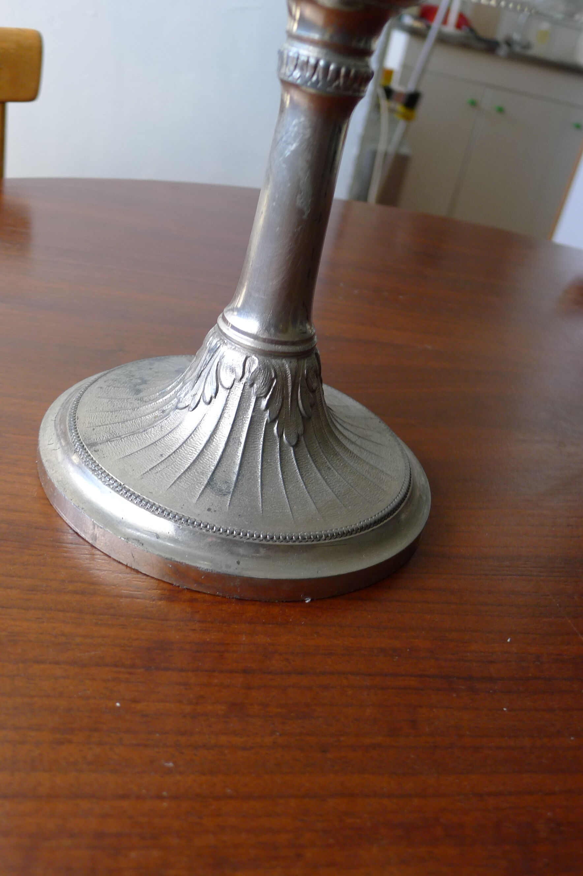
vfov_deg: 58.7
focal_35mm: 32
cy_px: 438
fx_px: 778
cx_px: 292
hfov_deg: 41.1
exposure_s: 1/60
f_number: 2.2
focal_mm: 6.8
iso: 160
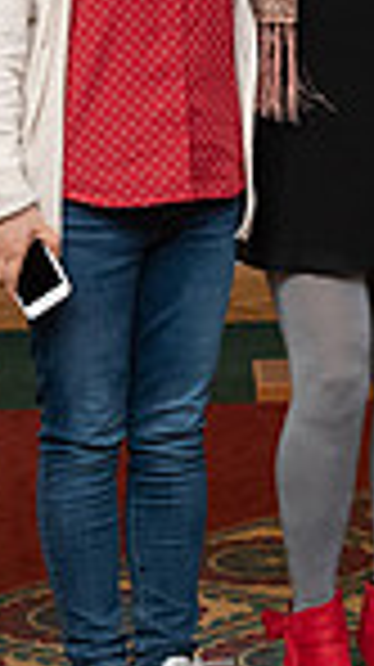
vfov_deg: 11.8
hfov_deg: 6.7
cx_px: 297
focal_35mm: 181
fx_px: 3198
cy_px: 20
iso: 2500
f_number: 6.3
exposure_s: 1/200
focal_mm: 44
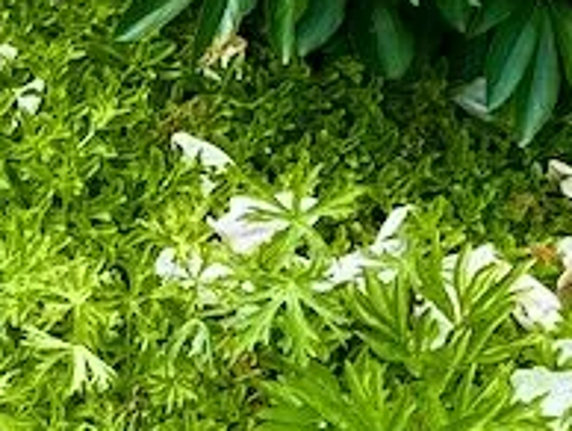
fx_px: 2267
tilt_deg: -24.1
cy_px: -275
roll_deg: +0.7
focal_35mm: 137
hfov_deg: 12.9
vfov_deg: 10.4
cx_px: 1053
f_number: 1.6
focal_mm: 5.96
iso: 50
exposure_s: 1/1027
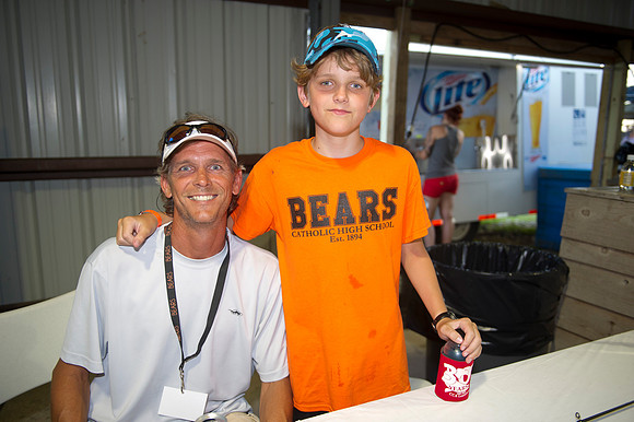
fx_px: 510
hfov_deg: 63.7
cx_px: 317
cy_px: 211
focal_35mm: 29
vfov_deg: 44.9
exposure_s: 1/100
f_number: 2.8
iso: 125
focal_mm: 29
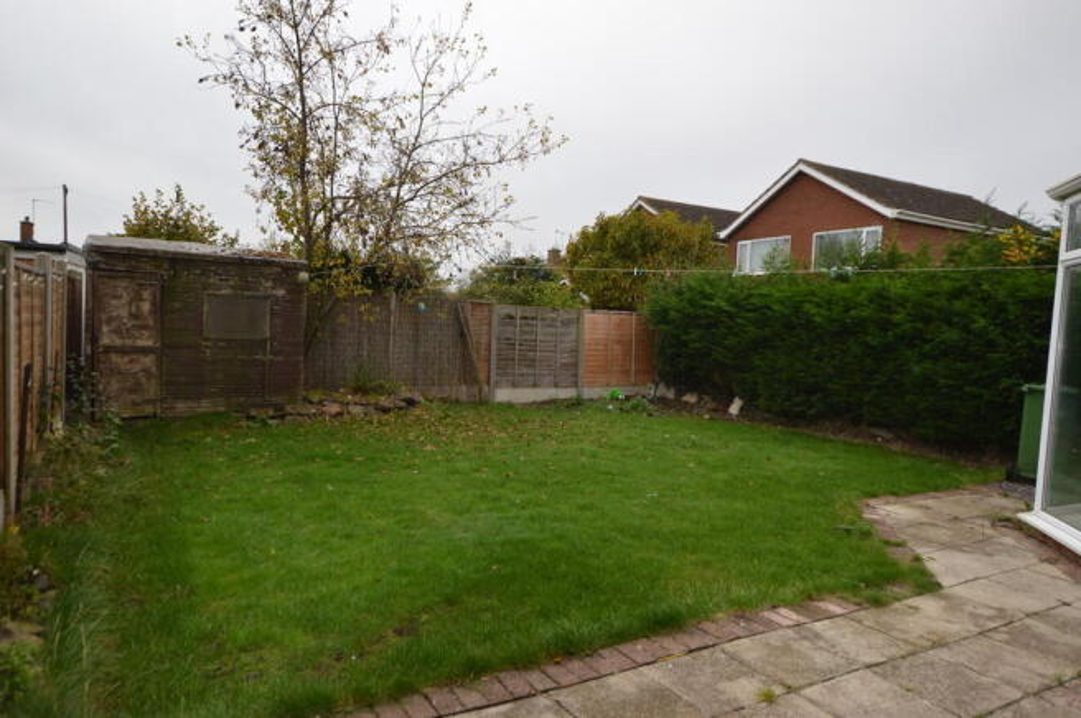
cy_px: 359
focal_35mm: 22
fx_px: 675
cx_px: 540
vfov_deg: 56.0
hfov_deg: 77.4
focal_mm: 15
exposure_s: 1/200
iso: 100
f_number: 5
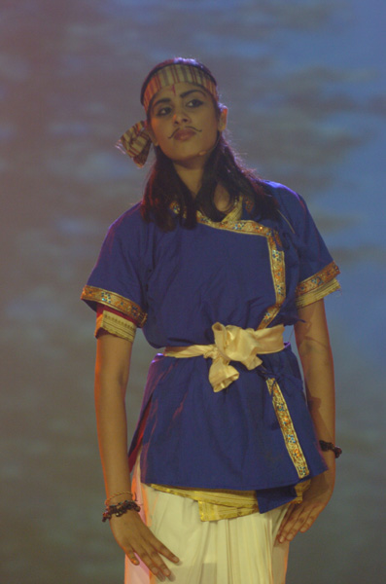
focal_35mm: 255
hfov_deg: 5.4
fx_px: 4122
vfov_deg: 8.1
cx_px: 193
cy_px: 292
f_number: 2.8
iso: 800
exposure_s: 1/100
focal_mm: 170
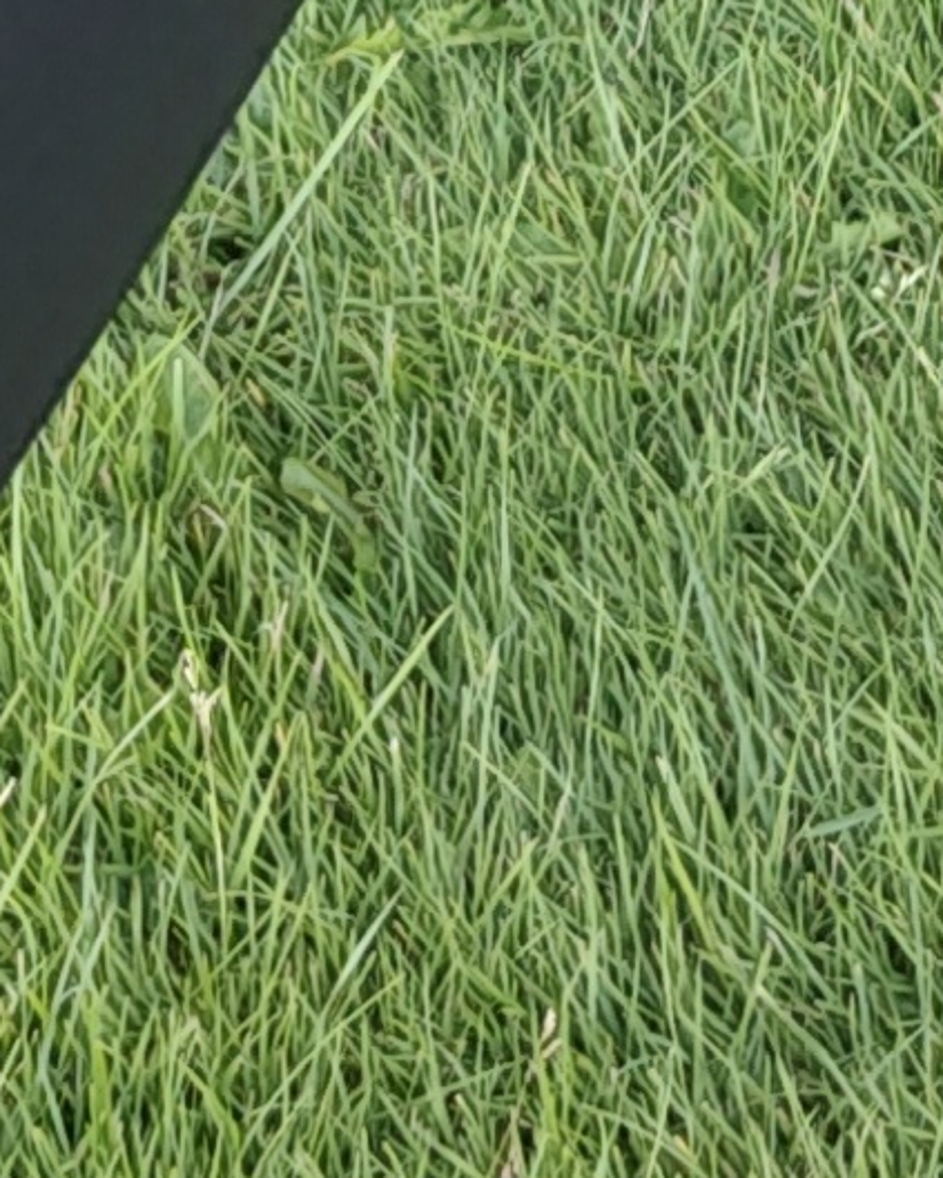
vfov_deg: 9.6
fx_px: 6065
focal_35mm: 174
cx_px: 1694
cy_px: -1796
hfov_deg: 8.5
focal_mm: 5.56
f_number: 1.8
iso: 141
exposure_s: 1/100
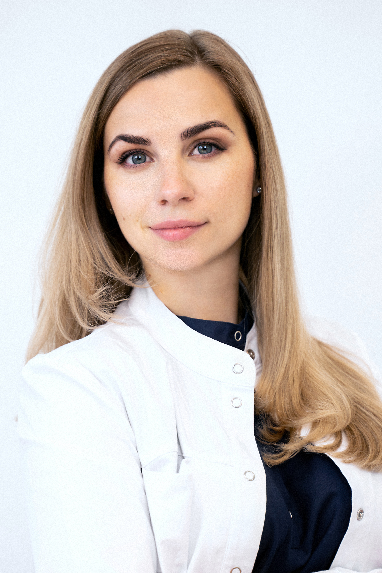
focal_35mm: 75
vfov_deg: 27.0
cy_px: 286
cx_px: 191
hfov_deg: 18.2
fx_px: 1194
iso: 320
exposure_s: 1/125
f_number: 3.2
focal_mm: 75
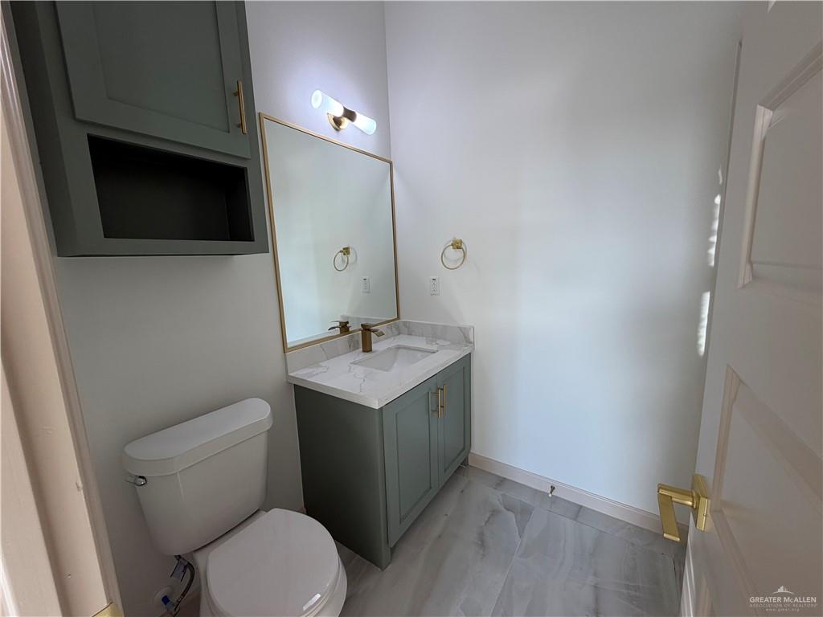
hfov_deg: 102.1
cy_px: 308
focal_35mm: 14
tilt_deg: -8.5
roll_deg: +2.6
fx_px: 333
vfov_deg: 85.7
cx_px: 412
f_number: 2.2
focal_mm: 2.22
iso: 80
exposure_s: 1/120
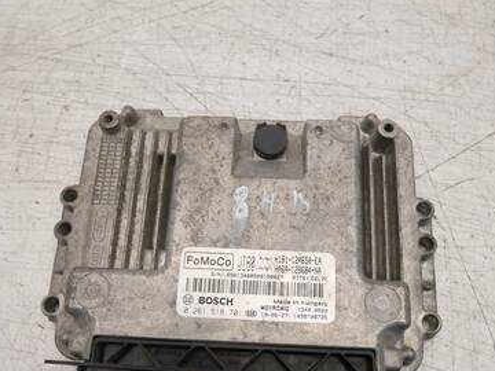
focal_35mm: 32
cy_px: 235
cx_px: 252
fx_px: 458
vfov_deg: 43.8
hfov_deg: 56.8
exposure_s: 1/60
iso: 250
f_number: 3.5
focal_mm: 12
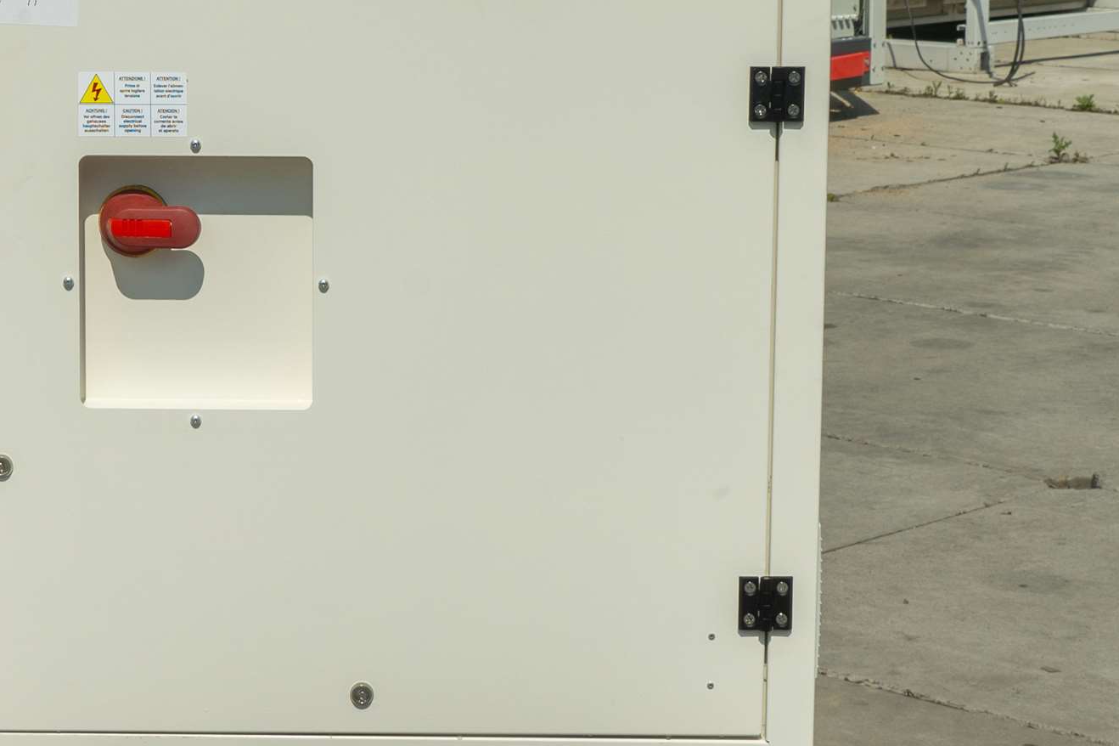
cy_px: 196
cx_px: 342
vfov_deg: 13.4
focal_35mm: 102
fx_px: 3170
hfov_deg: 19.9
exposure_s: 1/160
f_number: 11
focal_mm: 32
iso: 100
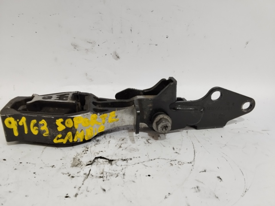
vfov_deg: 53.1
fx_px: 207
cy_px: 103
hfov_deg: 67.3
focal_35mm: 26
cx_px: 138
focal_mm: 2.78
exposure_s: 1/104
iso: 50
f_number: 2
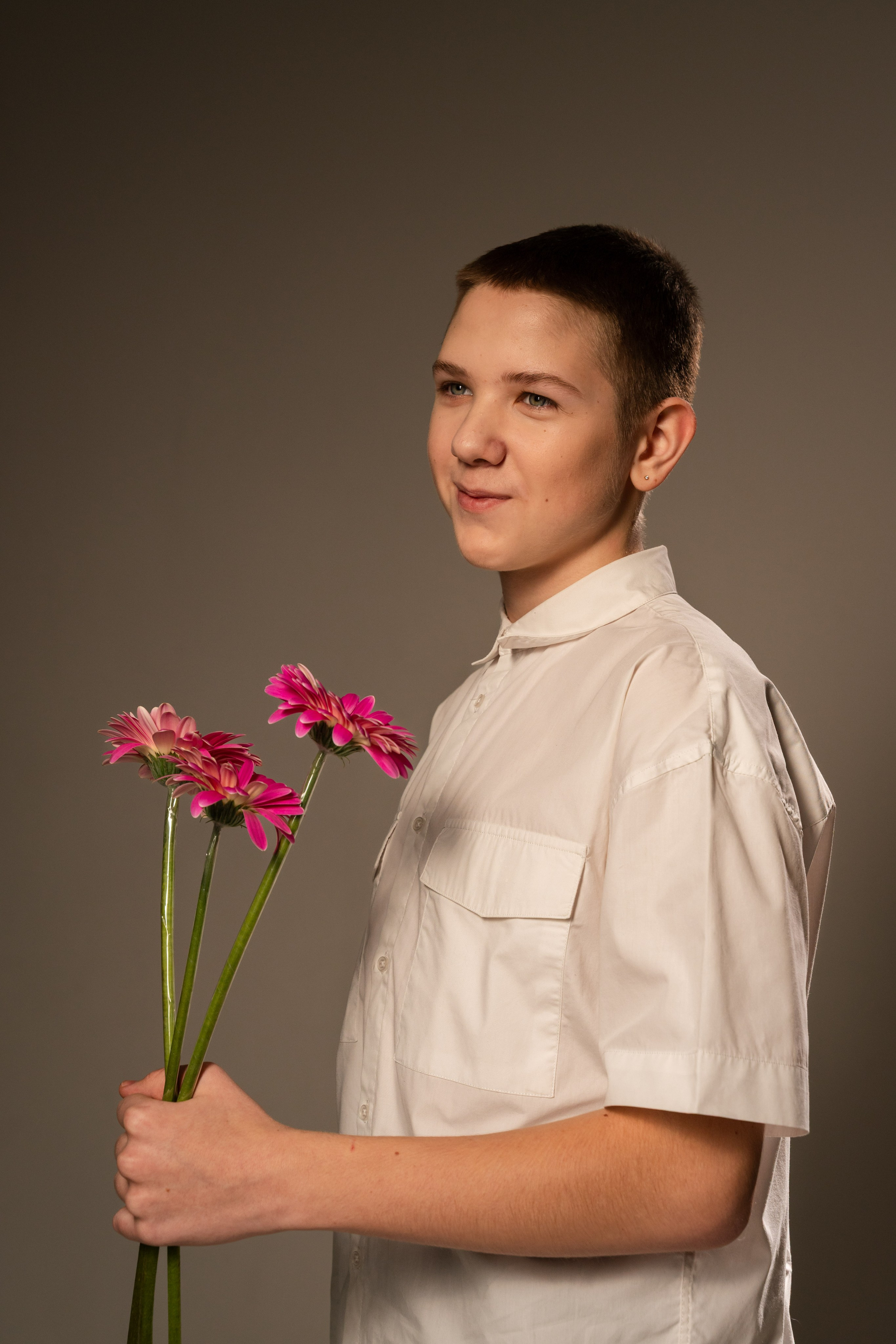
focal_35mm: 75
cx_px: 448
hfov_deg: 18.2
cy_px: 672
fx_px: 2800
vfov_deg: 27.0
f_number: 5.6
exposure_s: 1/200
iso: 400
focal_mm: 75
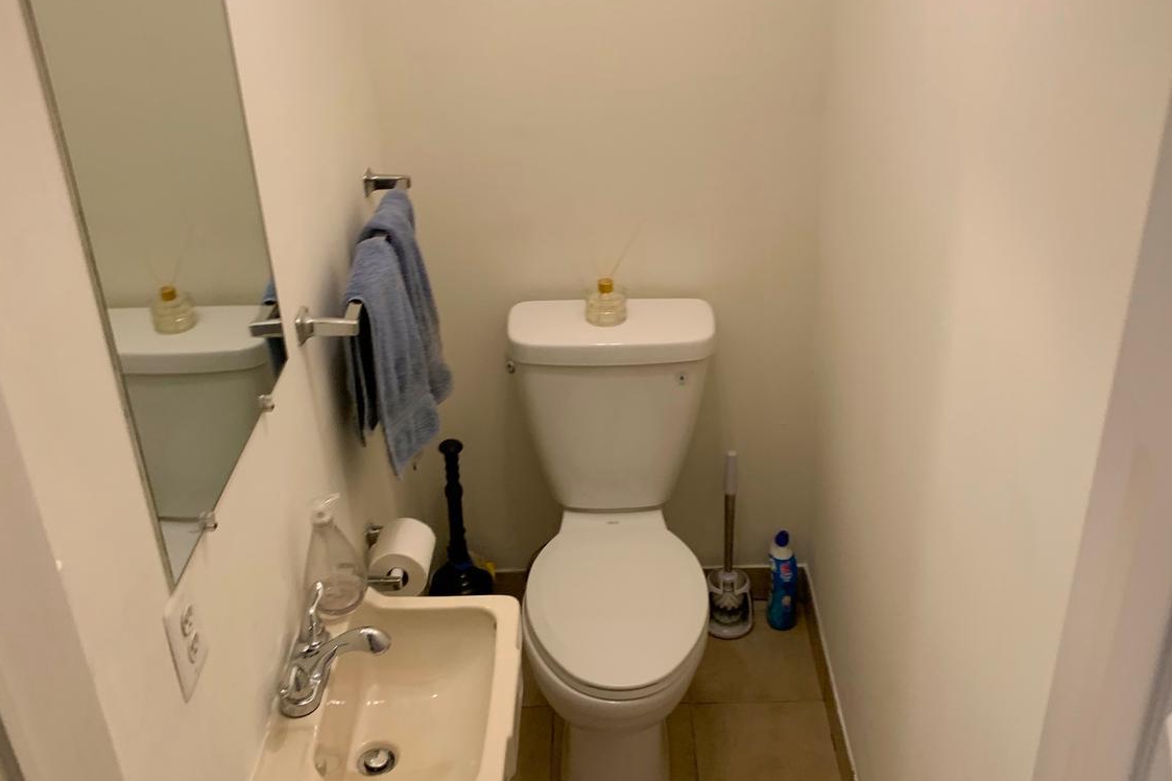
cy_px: 390
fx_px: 1204
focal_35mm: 37
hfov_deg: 51.9
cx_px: 597
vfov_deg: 35.9
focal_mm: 4.25
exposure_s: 1/60
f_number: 1.8
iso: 80
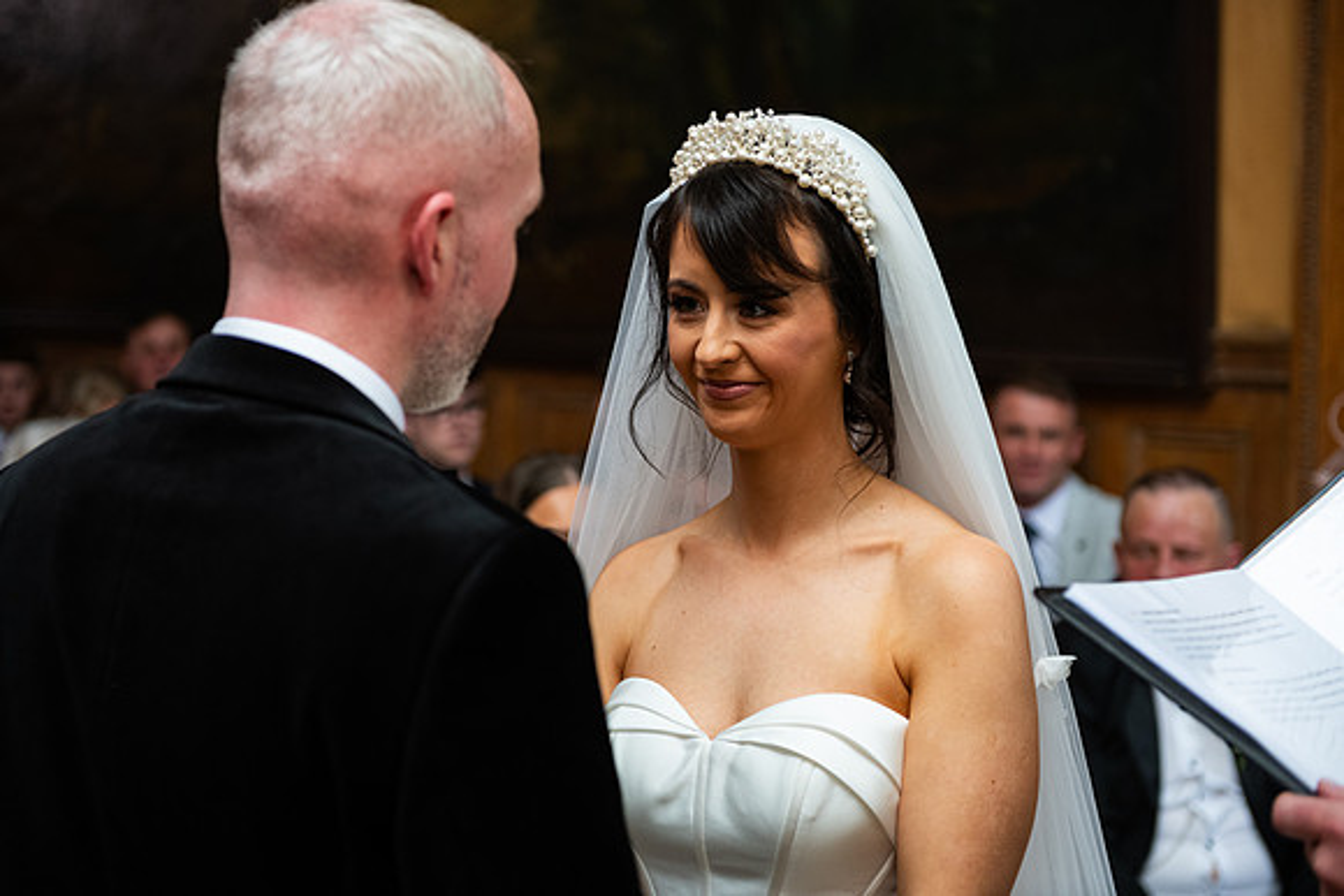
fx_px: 2614
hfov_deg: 28.8
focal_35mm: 70
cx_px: 672
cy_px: 448
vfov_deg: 19.5
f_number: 3.5
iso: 800
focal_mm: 70
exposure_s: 1/160
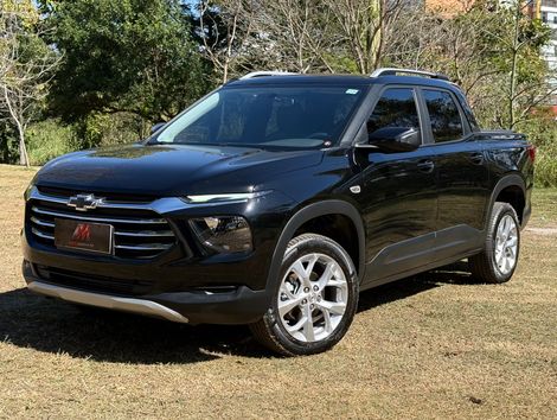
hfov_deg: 39.6
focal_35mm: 48
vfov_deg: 30.3
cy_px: 210
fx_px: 774
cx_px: 278
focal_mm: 6.76
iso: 80
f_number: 1.78
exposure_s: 1/2033
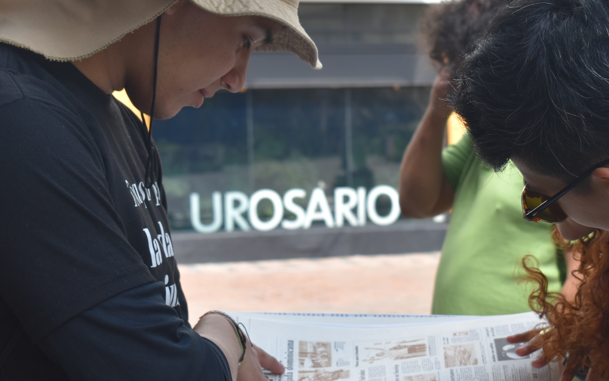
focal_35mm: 105
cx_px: 408
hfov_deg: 19.8
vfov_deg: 12.5
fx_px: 1743
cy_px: 223
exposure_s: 1/250
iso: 280
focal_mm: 48
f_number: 8
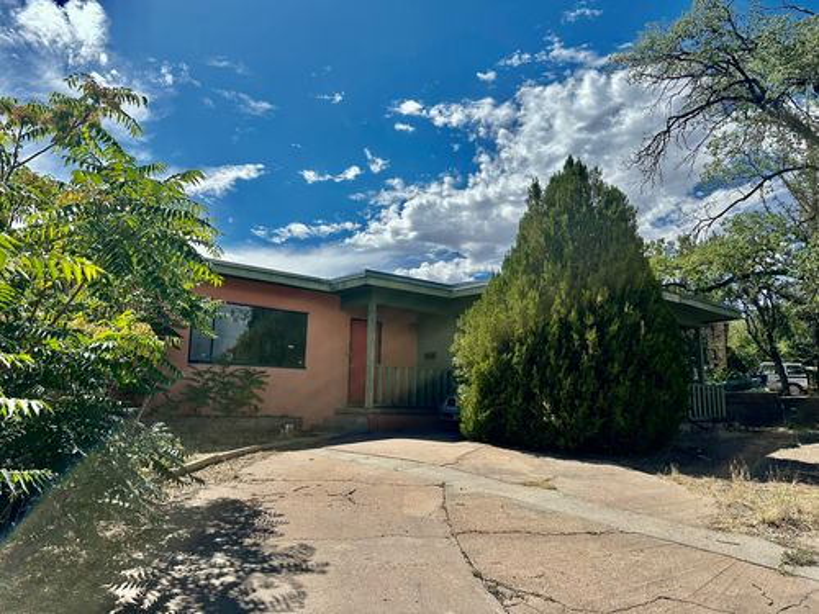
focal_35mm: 24
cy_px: 307
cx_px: 410
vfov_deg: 56.8
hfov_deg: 71.6
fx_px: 568
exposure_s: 1/7042
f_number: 1.78
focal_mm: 6.86
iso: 80
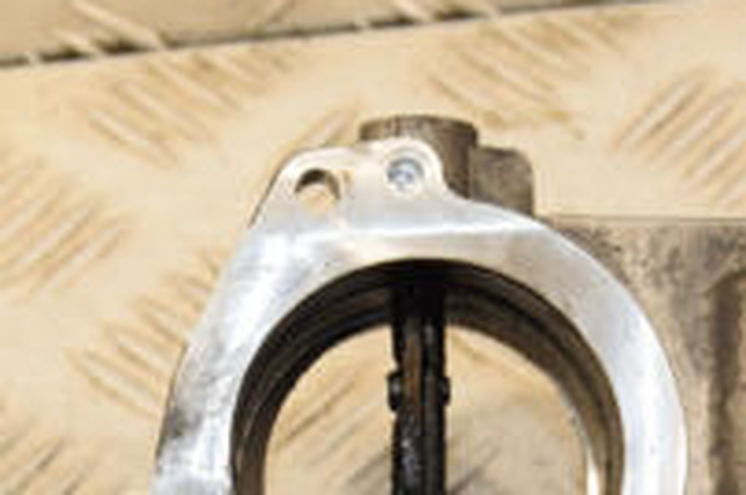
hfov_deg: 8.9
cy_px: 525
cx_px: 487
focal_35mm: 232
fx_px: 4800
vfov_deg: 5.9
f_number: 6.3
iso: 800
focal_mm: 52
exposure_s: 1/200
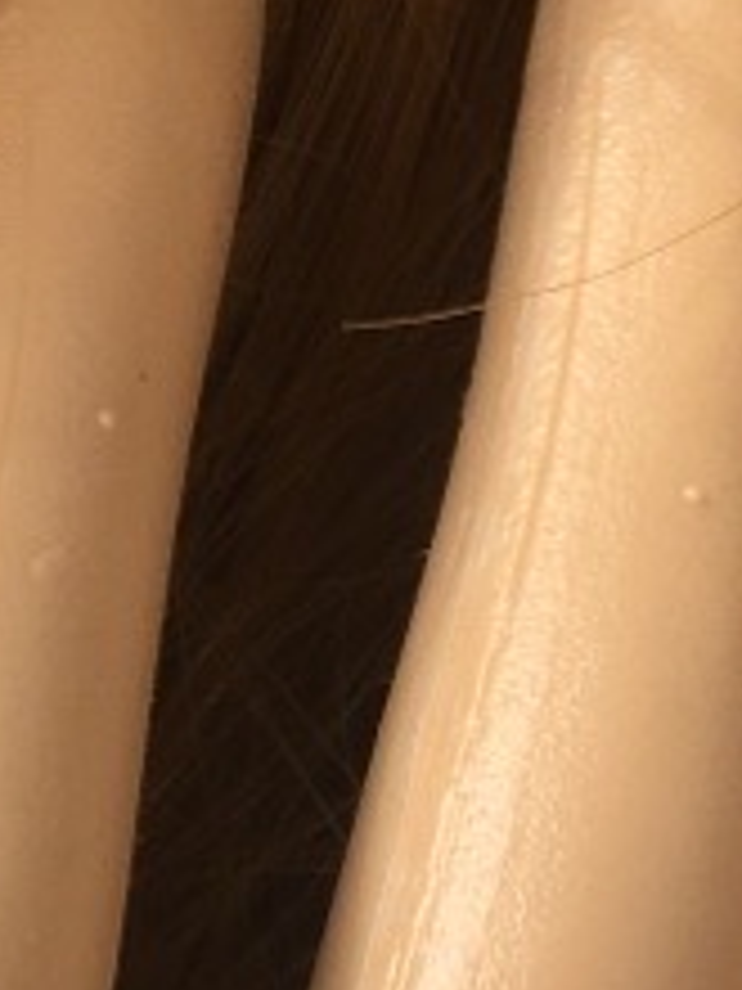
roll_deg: -7.4
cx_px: 342
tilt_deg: -24.6
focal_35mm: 132
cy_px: 1269
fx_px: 3773
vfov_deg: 14.4
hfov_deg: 11.2
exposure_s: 1/596
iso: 25
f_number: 2.2
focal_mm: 4.15
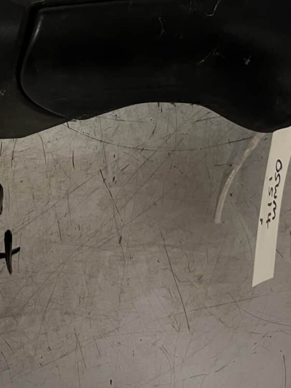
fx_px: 740
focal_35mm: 66
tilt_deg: -66.4
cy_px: -19
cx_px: 81
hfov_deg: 22.1
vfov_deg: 27.3
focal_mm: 5.1
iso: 125
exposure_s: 1/50
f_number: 1.6
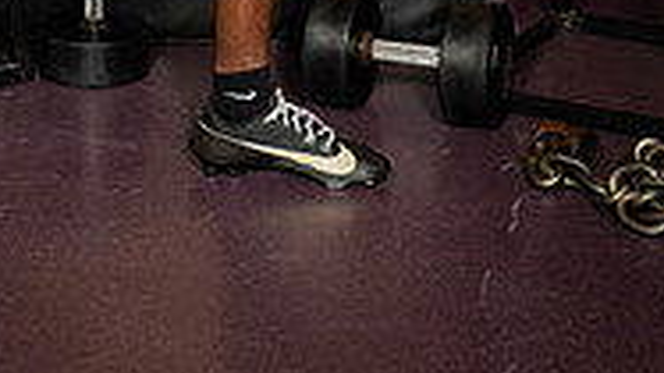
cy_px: -419
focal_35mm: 121
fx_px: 2129
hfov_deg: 17.6
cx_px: 163
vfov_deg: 9.3
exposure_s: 1/250
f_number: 7.1
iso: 800
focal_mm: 48
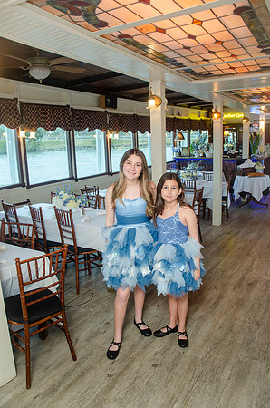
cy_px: 204
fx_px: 305
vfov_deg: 67.5
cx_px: 135
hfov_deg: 47.7
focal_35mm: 27
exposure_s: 1/25
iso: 400
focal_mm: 18
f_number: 5.6
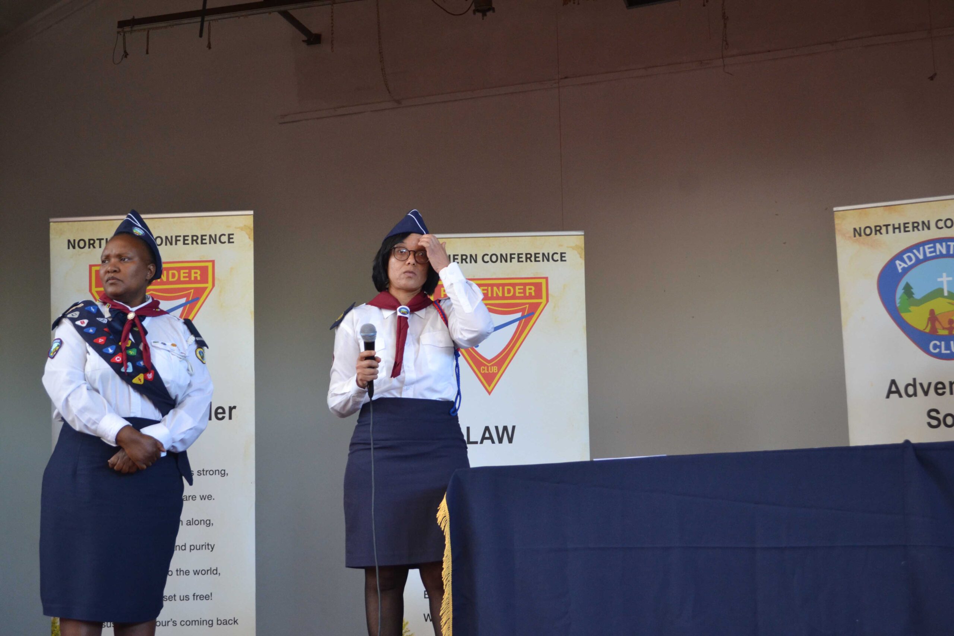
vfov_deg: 23.8
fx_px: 1510
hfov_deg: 35.1
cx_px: 477
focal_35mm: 57
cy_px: 318
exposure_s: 1/60
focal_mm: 38
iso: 1000
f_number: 5
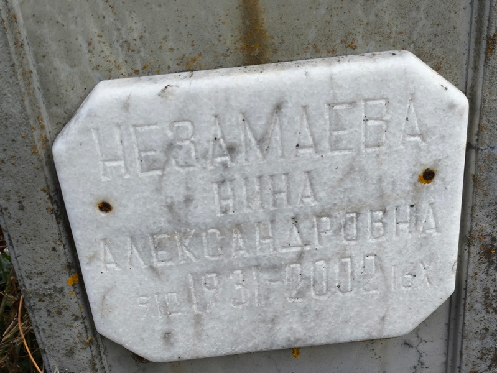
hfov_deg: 38.2
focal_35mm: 50
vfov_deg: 29.1
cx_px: 248
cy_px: 186
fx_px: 718
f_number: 1.7
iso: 50
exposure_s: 1/248
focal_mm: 4.71
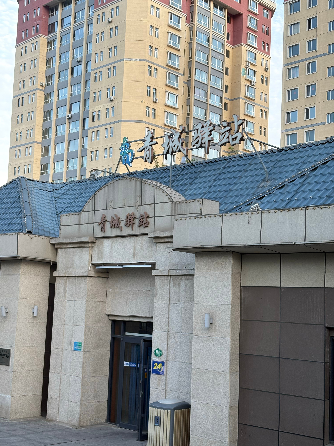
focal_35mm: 52
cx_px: 167
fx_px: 669
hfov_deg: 28.0
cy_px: 223
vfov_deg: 36.8
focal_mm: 5.96
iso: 32
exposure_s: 1/183
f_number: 1.6
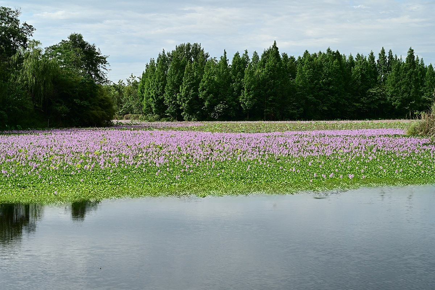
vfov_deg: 21.9
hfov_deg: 32.4
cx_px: 218
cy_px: 145
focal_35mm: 62
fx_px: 749
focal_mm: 62
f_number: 8
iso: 200
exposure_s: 1/250
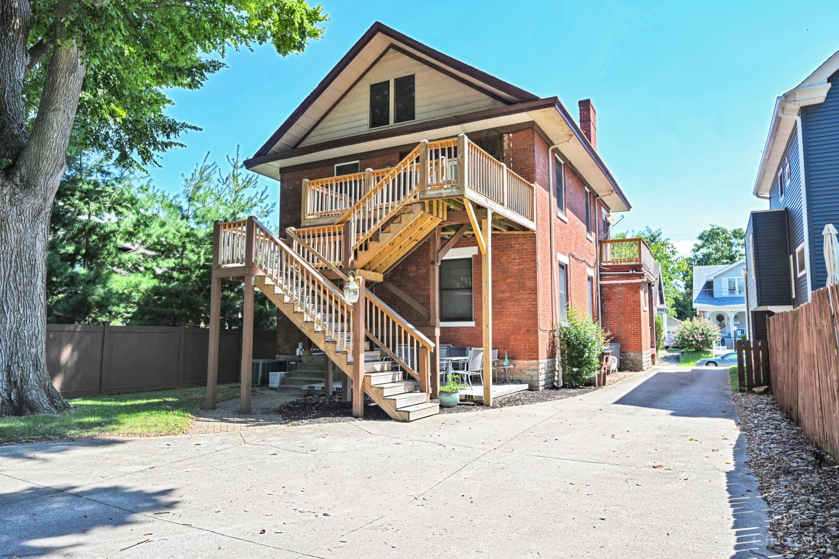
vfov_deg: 56.1
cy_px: 280
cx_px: 420
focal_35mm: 22
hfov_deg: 77.3
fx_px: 524
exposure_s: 1/250
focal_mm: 22.5
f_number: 5.6
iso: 100
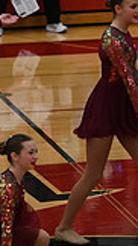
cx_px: 388
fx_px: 2566
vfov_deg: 5.5
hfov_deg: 3.0
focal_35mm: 394
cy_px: 136
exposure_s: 1/400
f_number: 4
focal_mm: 70
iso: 3200
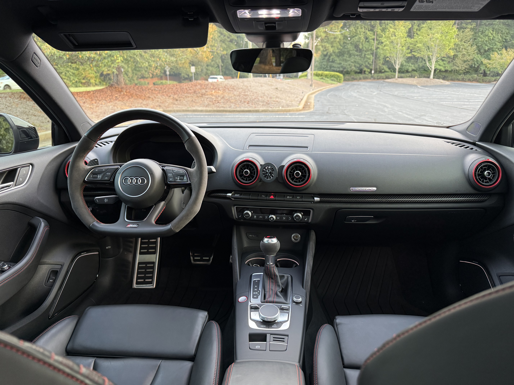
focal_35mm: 24
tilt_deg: -15.9
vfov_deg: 56.8
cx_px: 257
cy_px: 192
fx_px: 356
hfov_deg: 71.6
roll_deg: -0.4
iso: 200
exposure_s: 1/65
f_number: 1.78
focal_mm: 6.76
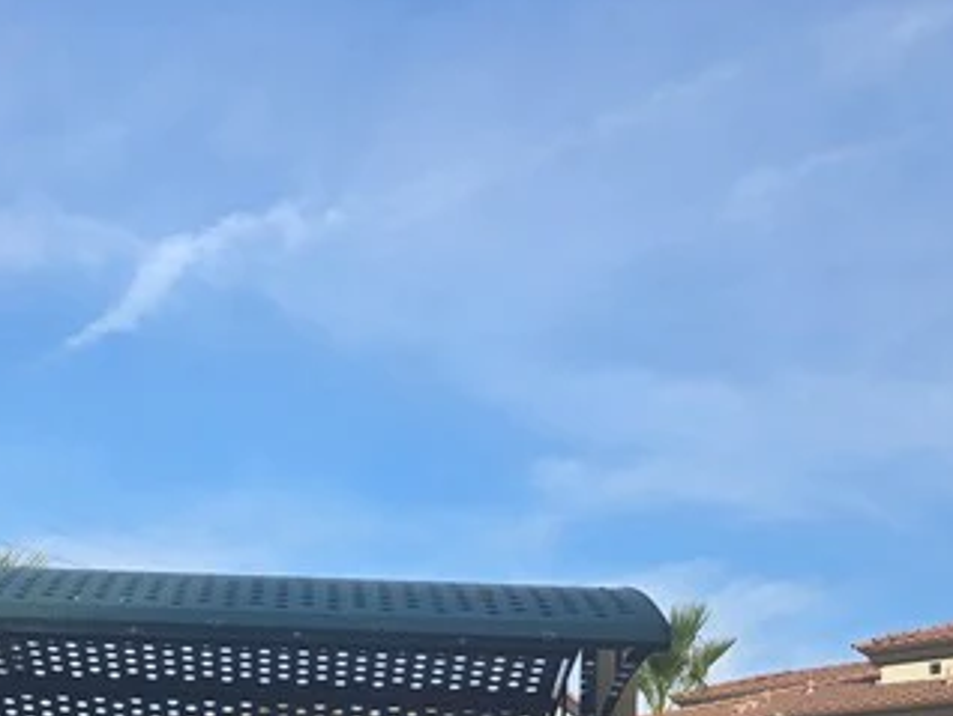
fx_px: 2039
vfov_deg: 19.1
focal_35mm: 74
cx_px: 192
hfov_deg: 25.8
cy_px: 800
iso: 25
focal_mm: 5.4
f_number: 1.8
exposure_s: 1/1036
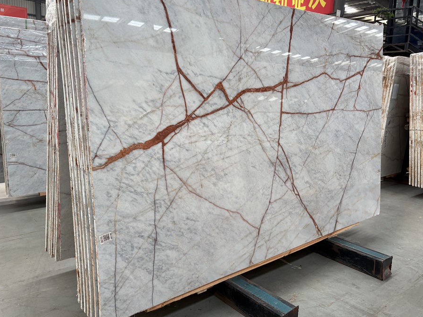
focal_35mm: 29
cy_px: 151
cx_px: 210
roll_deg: -1.6
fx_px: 354
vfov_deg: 48.2
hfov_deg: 61.7
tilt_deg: -9.3
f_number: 1.6
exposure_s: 1/122
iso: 50
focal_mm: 5.96
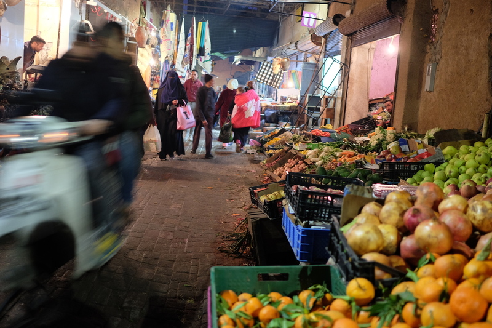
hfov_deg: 54.4
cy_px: 164
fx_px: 478
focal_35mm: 35
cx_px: 246
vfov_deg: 37.8
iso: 800
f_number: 2
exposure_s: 1/12
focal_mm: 23
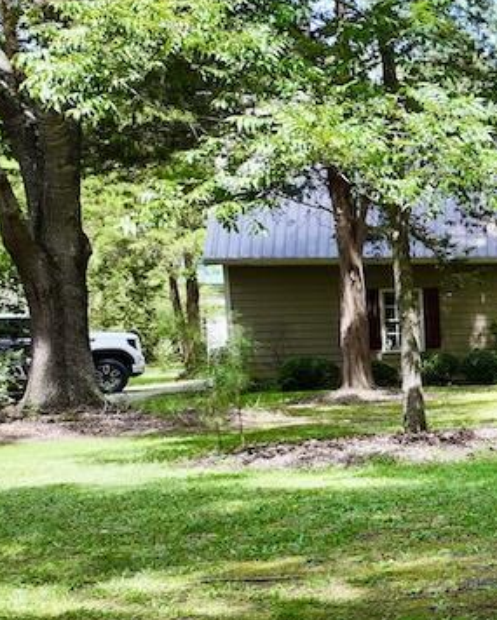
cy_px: 424
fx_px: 1452
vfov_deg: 24.0
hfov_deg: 15.4
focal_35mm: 79
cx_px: 1010
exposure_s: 1/20
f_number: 2.8
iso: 110
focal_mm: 12.29
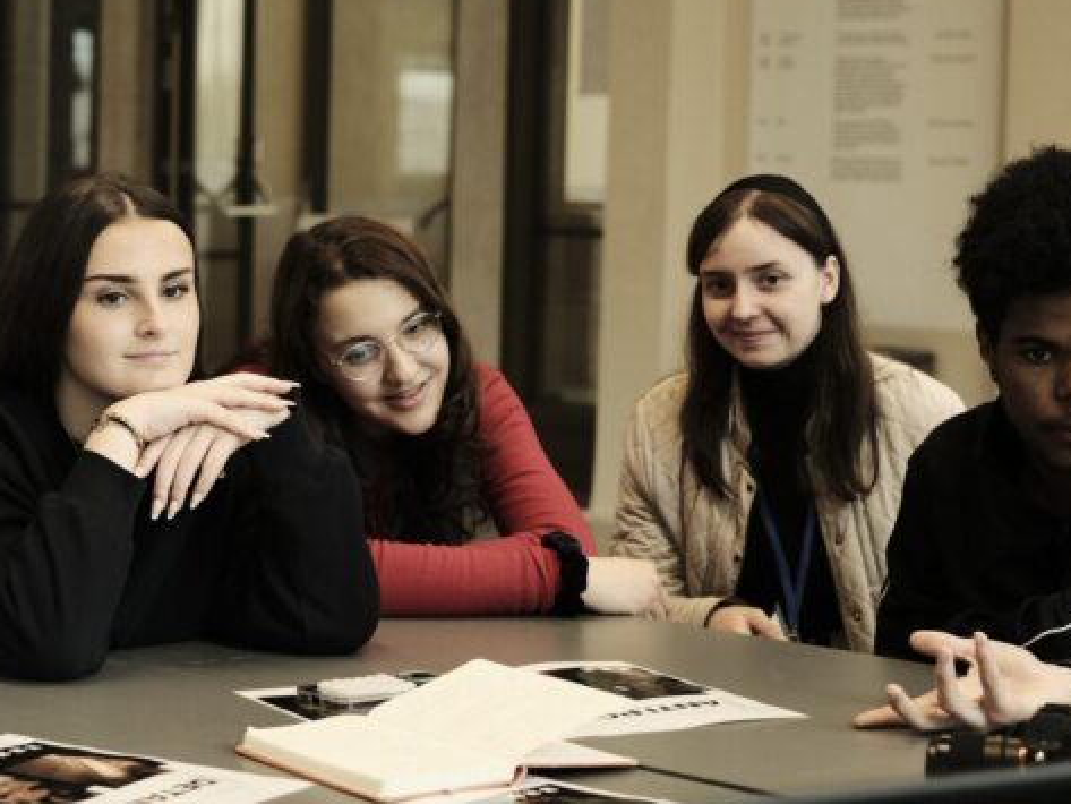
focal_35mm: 78
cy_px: 333
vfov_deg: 18.9
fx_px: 2414
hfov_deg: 24.9
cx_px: 344
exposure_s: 1/170
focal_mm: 33
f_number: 2.5
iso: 640
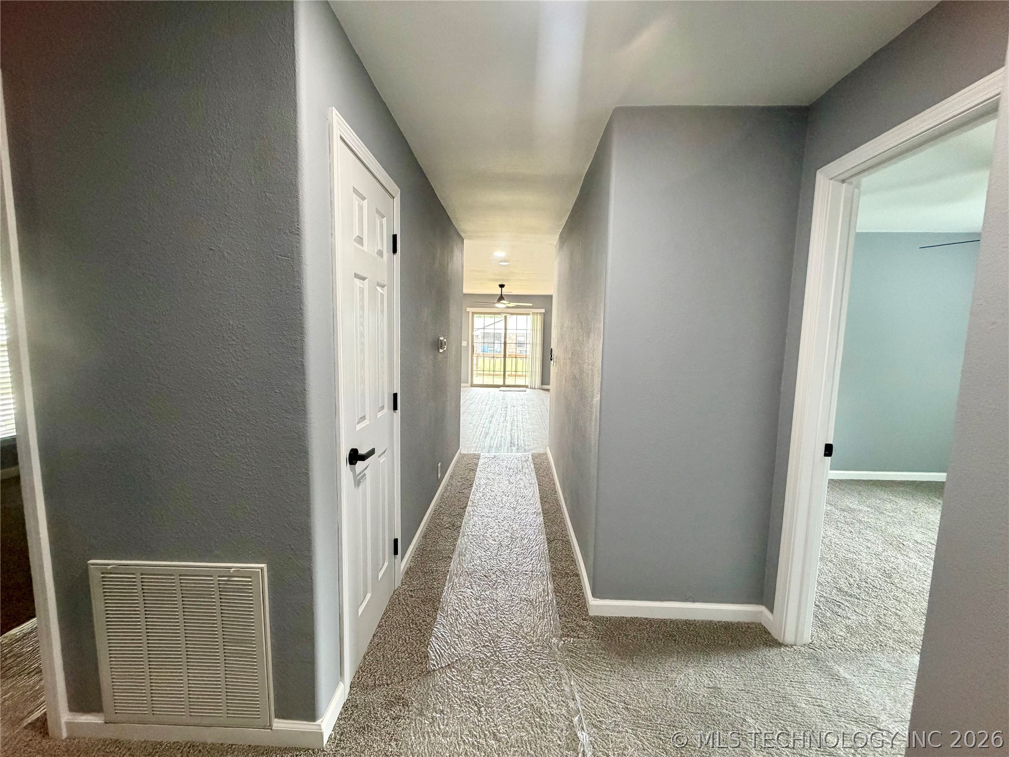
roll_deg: -0.5
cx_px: 504
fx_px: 408
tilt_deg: -5.3
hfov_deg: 102.1
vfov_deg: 85.7
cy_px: 378
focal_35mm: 14
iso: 320
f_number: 2.2
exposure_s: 1/77
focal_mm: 2.22
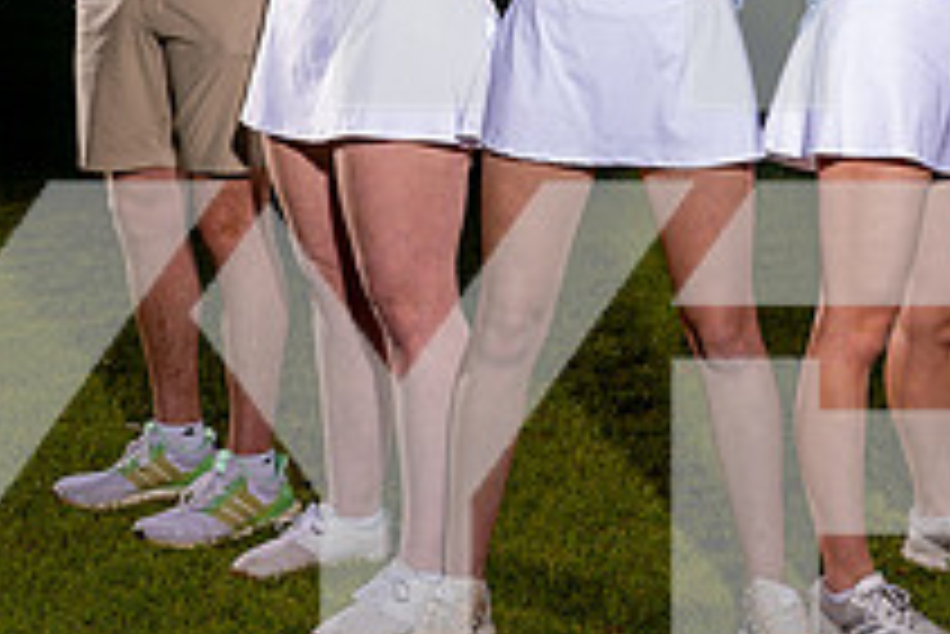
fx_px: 2350
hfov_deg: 22.8
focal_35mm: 89
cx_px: 599
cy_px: -124
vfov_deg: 14.9
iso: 100
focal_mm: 32
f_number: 4
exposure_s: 1/250
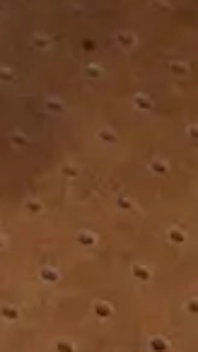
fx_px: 3289
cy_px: -159
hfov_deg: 3.3
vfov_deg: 6.1
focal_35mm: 352
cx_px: -628
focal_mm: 23
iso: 3200
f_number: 4.3
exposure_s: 1/320
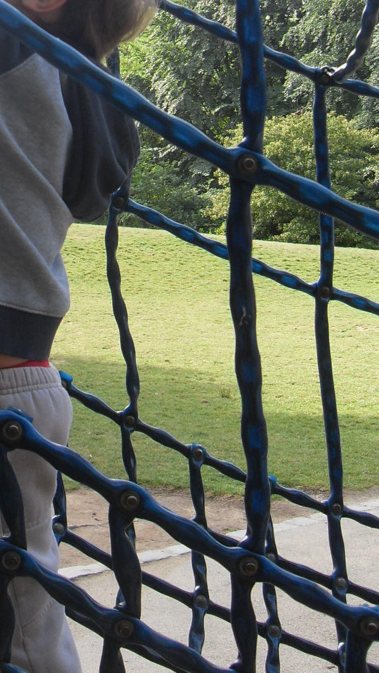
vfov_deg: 30.1
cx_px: -52
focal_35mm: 69
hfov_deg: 16.9
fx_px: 1233
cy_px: 180
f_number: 2.8
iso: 80
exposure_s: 1/180
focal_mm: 6.3
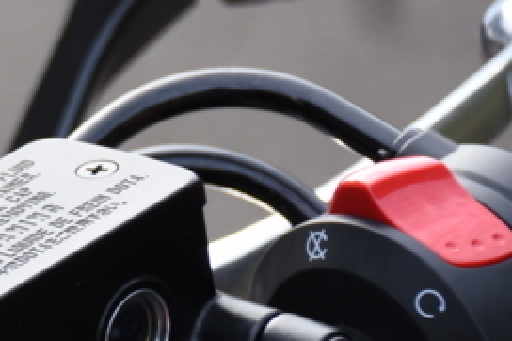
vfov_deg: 2.3
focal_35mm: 594
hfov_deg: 3.5
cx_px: -425
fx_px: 8441
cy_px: 310
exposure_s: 1/160
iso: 160
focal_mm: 105
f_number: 5.6
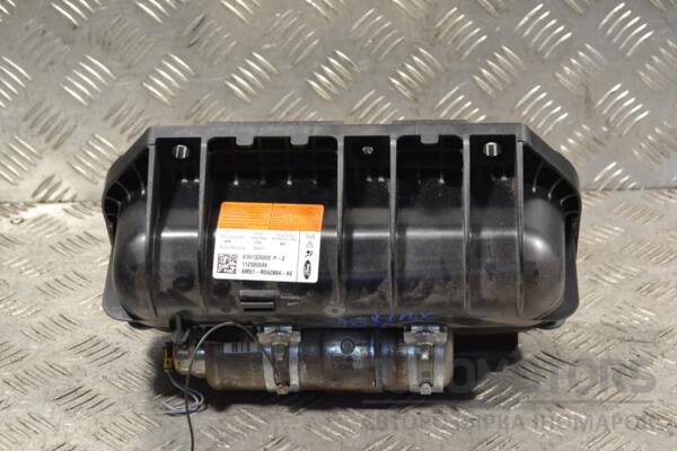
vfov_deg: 16.6
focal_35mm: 82
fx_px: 1551
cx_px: 338
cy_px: 226
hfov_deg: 24.6
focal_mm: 55
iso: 3200
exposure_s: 1/250
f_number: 8
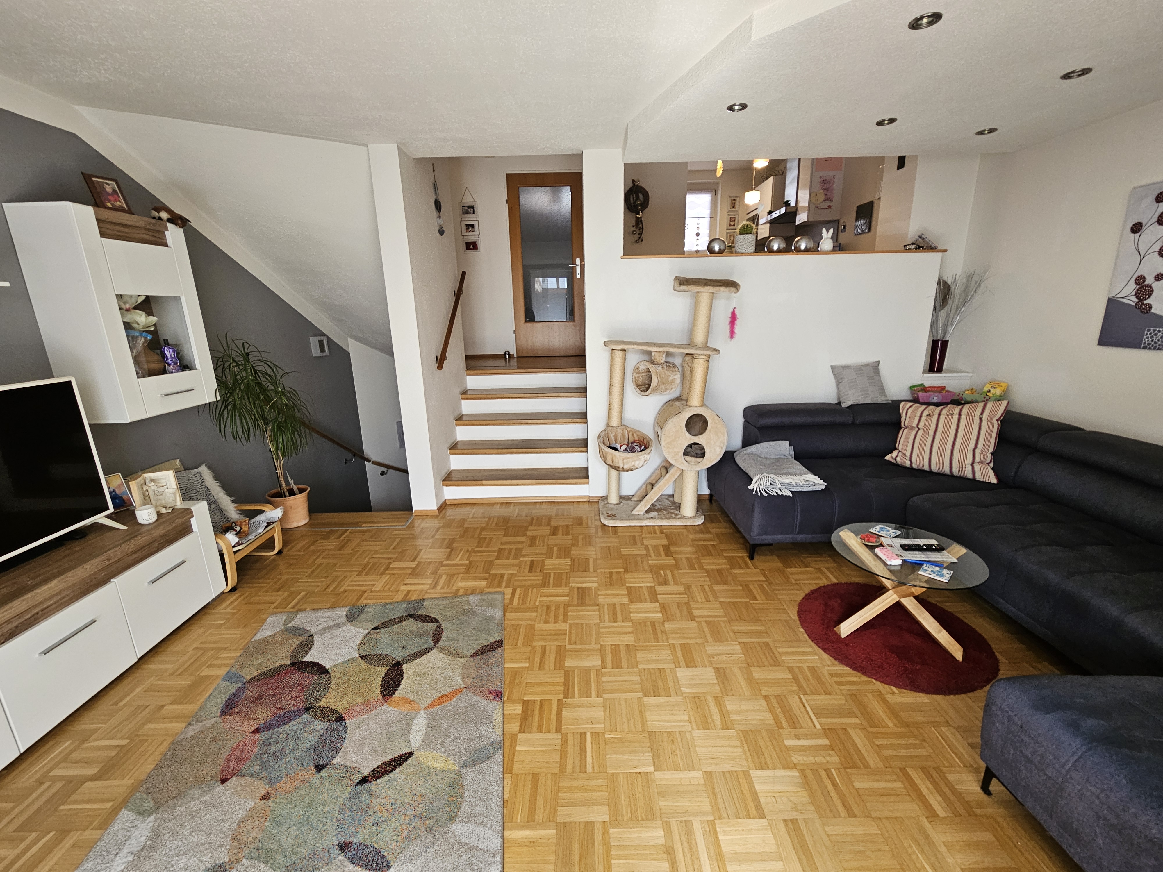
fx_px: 437
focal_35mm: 13
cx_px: 582
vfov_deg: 89.9
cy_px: 436
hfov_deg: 106.2
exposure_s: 1/71
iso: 200
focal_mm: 2.2
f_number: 2.2
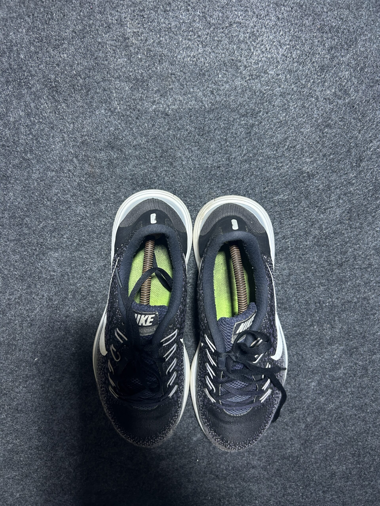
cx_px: 190
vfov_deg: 67.3
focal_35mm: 26
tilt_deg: -80.3
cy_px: 253
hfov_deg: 53.1
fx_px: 381
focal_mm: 5.7
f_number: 1.5
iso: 125
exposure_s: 1/50
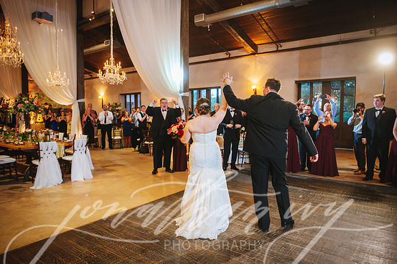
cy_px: 132
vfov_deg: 53.1
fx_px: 265
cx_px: 198
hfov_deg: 73.8
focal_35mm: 24
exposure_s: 1/160
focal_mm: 24
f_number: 2.8
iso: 2500
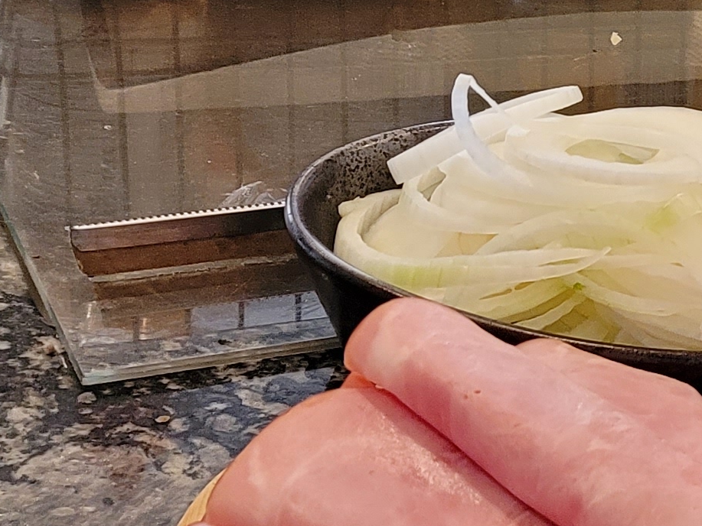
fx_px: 2211
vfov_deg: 13.6
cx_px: 1386
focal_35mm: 109
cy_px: 278
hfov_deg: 14.9
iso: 320
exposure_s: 1/120
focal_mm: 7
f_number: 1.8
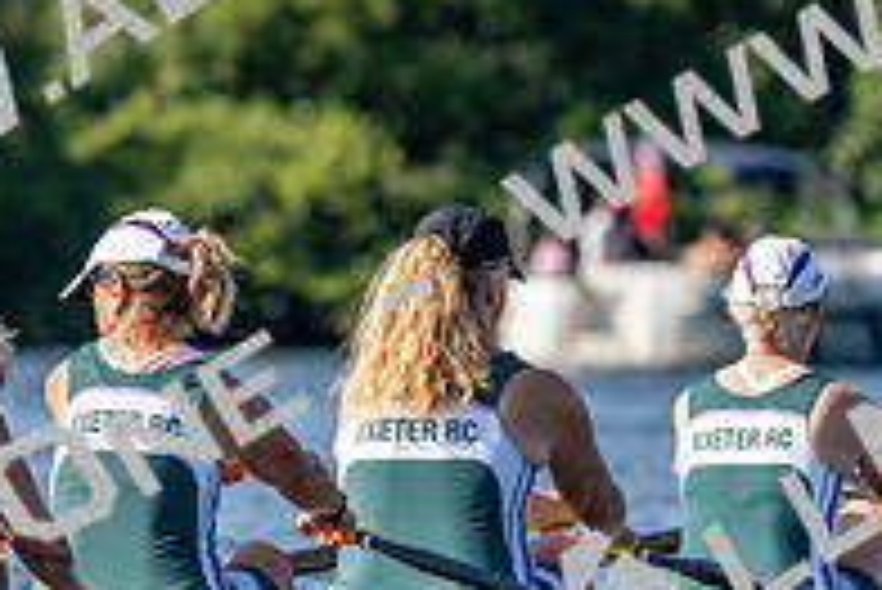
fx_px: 24101
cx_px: 176
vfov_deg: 1.4
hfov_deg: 2.1
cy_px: 318
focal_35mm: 983
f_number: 6.3
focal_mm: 332
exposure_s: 1/1600
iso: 320
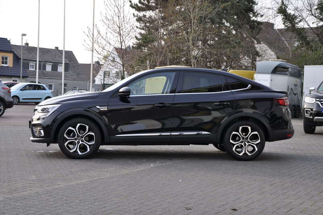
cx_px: 162
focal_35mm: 63
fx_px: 565
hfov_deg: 31.9
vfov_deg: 21.5
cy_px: 108
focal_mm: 42
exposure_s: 1/160
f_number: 6.3
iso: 200
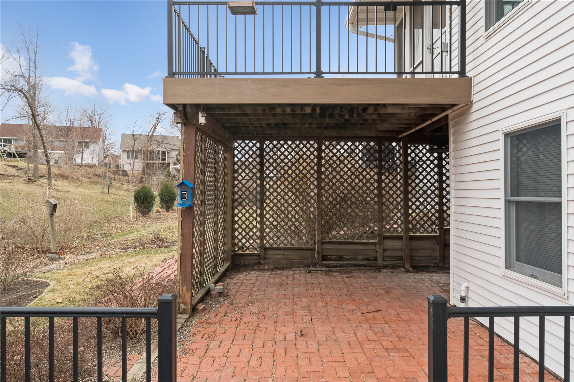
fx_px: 414
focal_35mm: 26
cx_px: 287
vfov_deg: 49.5
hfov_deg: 69.4
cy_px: 191
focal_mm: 26
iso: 400
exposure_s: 1/100
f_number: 9
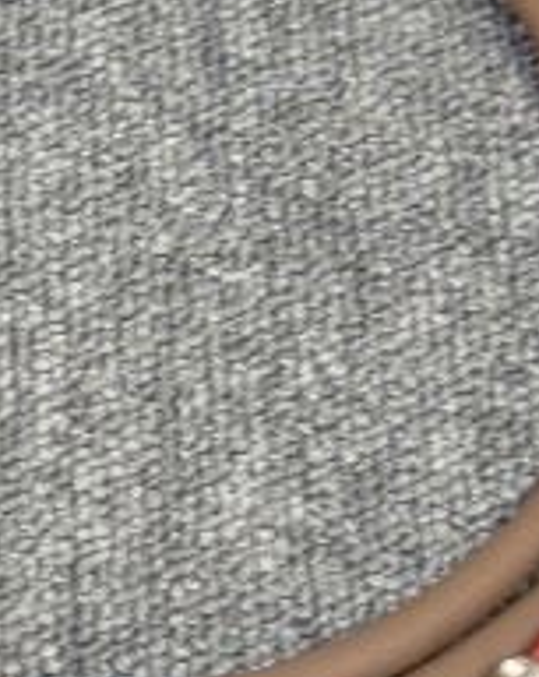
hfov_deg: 13.4
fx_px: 2279
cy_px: 448
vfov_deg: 16.8
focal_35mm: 114
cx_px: 49
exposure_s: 1/15
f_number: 2.6
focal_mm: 5.8
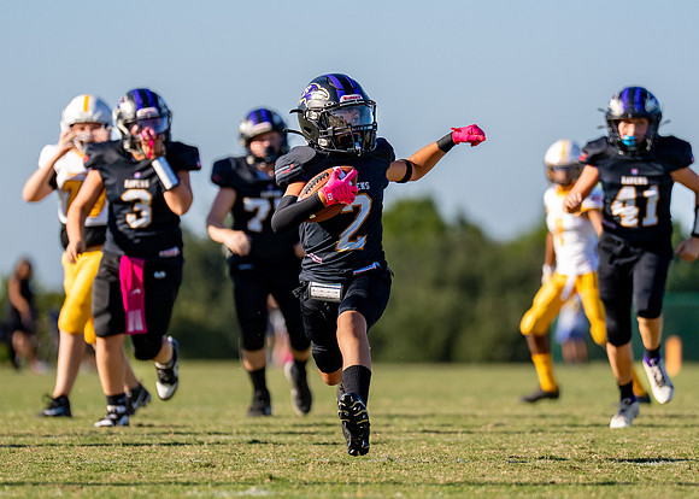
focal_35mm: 382
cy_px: 278
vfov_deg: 3.8
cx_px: 373
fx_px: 7586
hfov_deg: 5.3
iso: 160
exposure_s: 1/3200
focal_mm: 200
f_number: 2.8
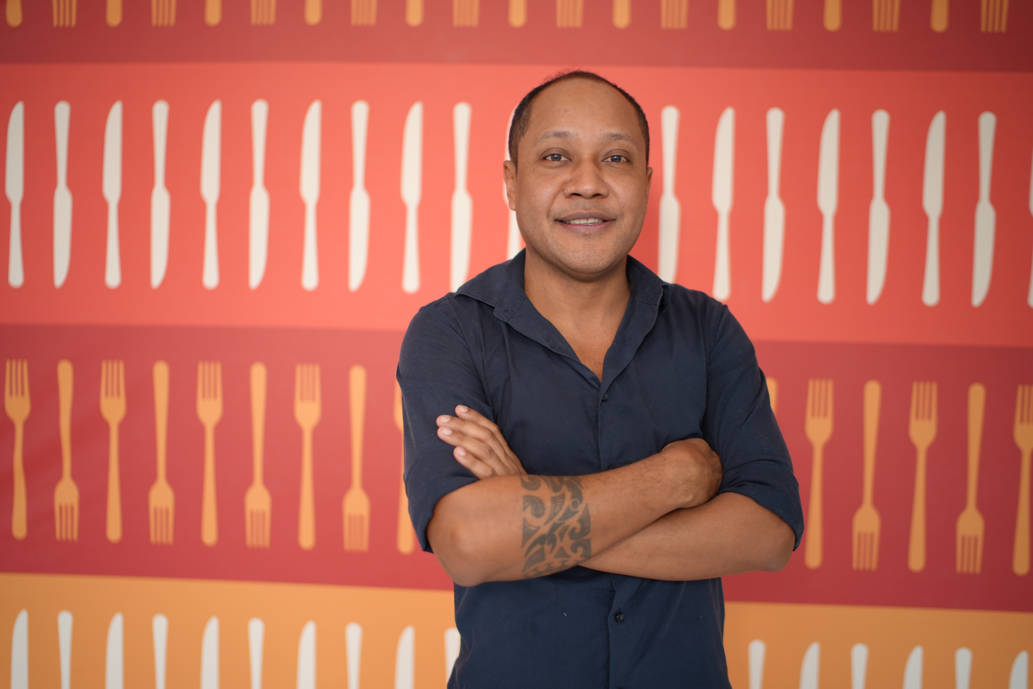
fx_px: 1004
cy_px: 344
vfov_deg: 37.9
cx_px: 516
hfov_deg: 54.4
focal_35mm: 35
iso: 100
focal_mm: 35
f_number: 1.4
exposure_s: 1/320
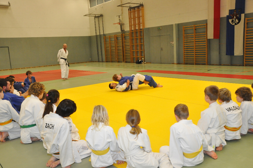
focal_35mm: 33
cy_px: 84
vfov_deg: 39.9
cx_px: 126
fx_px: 232
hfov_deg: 57.3
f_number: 7.1
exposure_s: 1/60
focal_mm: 22
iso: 1600
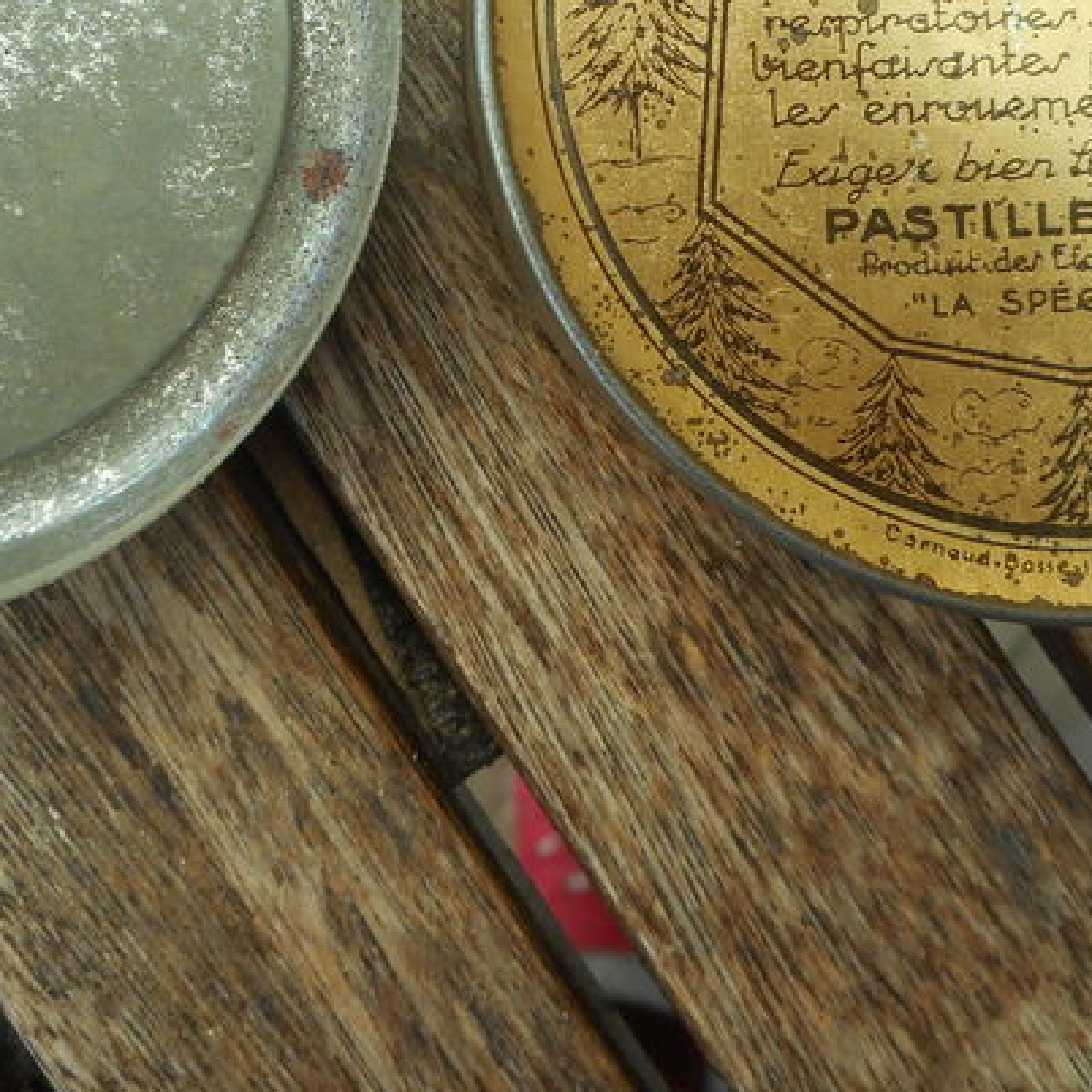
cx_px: 478
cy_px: 166
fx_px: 1963
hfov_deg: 31.1
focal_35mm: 55
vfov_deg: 30.1
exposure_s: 1/60
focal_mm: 4.5
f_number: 3.7
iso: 80
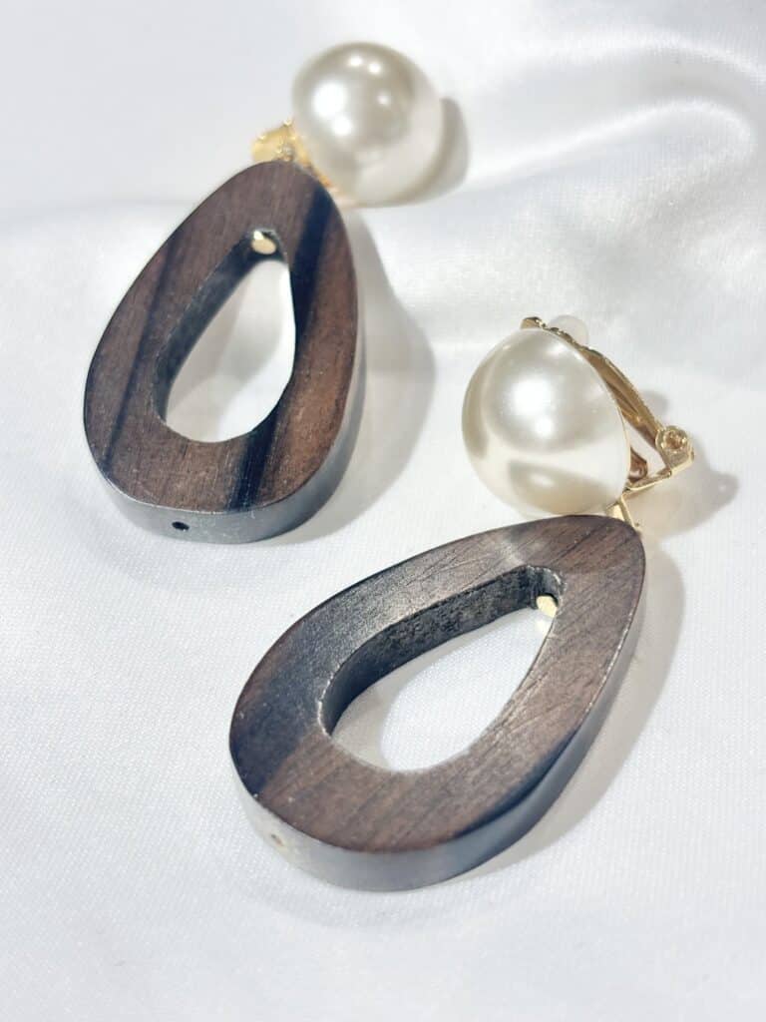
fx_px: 1534
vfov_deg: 36.8
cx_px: 383
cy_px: 511
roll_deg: +7.1
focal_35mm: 52
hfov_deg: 28.0
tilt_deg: -42.4
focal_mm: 5.96
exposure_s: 1/126
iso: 25
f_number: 1.6
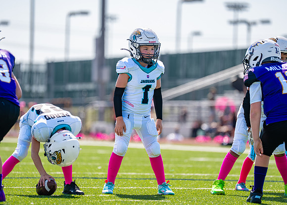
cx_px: 144
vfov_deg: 6.0
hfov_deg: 8.4
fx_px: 1956
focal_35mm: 240
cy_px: 106
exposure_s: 1/1600
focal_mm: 200
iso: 100
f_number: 2.8
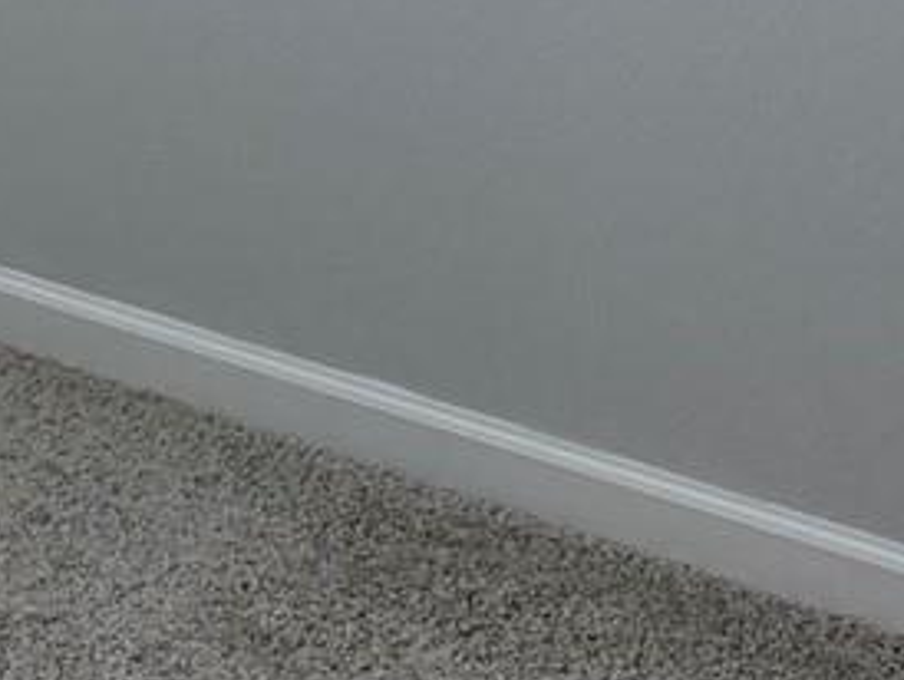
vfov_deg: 10.1
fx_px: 3659
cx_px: -861
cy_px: -492
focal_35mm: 140
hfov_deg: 12.5
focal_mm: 6.76
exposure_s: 1/144
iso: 160
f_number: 1.78
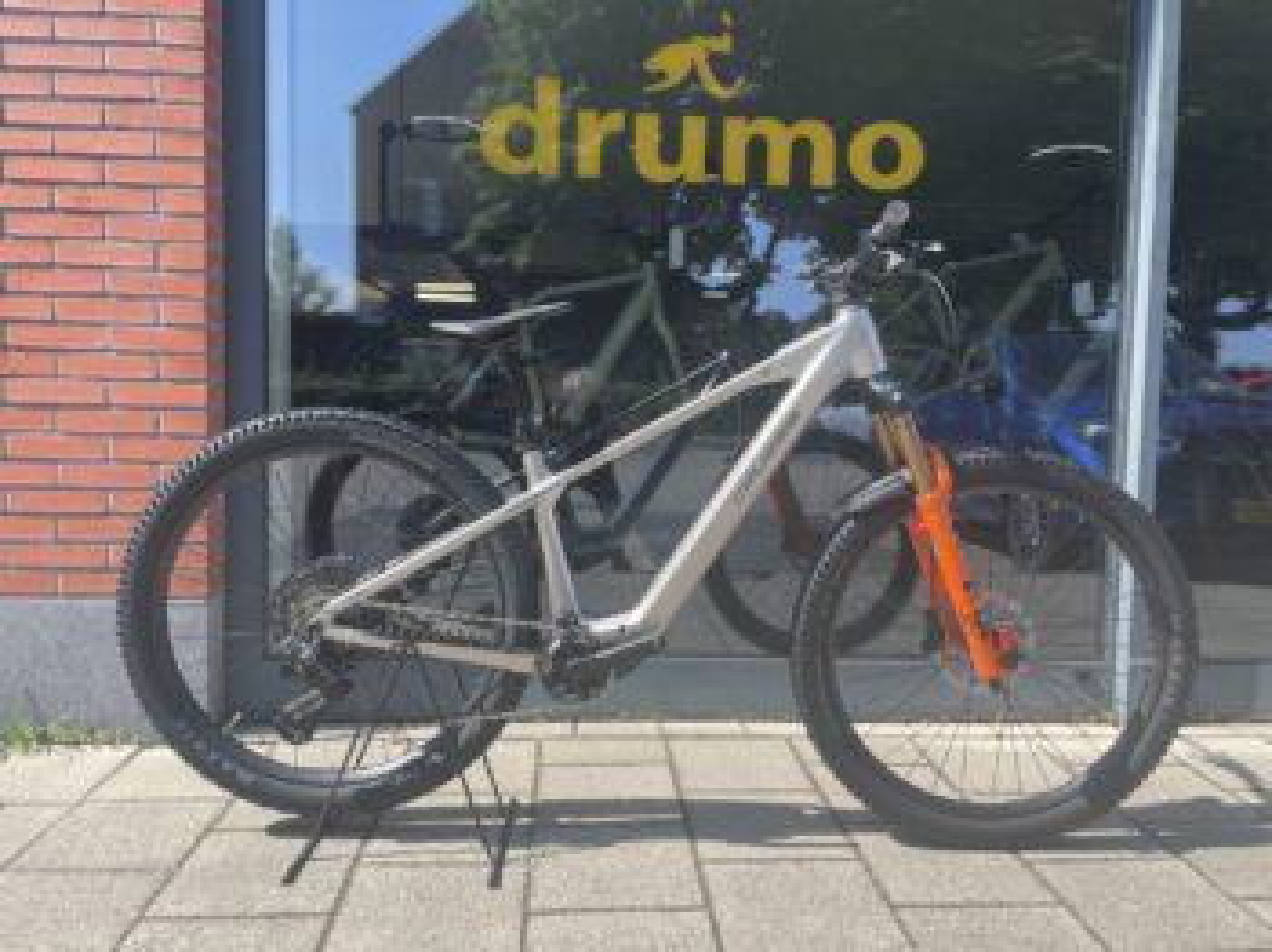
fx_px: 955
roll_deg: -2.3
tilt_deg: -4.9
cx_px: 636
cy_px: 476
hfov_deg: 67.3
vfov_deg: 53.0
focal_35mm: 26
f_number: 1.6
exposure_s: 1/1221
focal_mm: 4.2
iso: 32
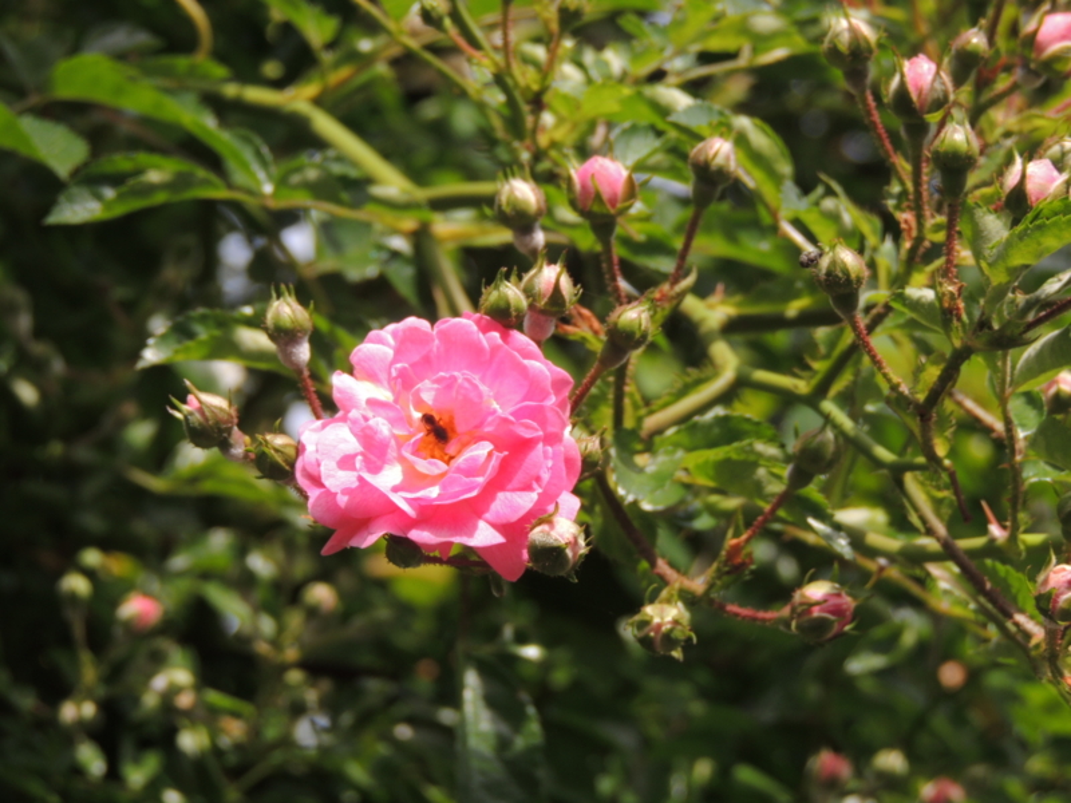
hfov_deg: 11.6
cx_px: 536
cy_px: 402
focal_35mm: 170
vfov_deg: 8.7
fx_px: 5260
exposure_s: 1/320
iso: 100
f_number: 4.5
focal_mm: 30.3
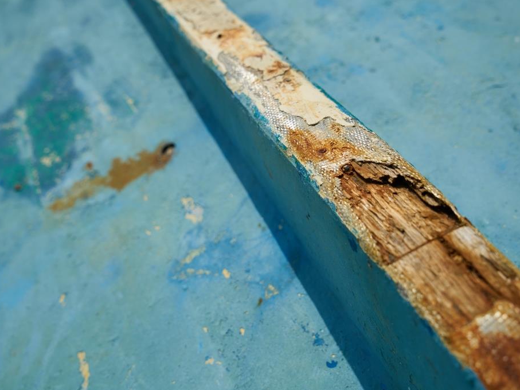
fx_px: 571
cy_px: 195
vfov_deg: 37.7
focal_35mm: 38
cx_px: 279
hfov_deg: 48.9
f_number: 5.6
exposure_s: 1/1600
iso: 100
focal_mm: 35
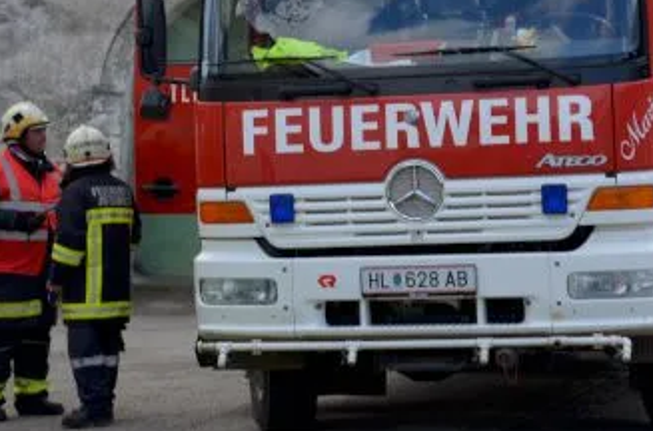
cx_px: 327
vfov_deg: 9.1
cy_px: 146
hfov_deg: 13.8
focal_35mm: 149
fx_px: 2695
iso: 200
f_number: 8
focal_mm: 50
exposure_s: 1/250
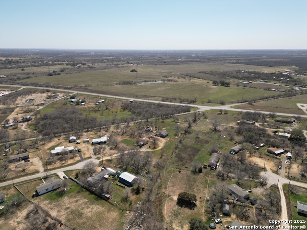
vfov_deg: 56.8
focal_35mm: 24
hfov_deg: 71.6
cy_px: 115
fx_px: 213
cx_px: 154
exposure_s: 1/4000
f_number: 1.7
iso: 150
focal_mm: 6.72
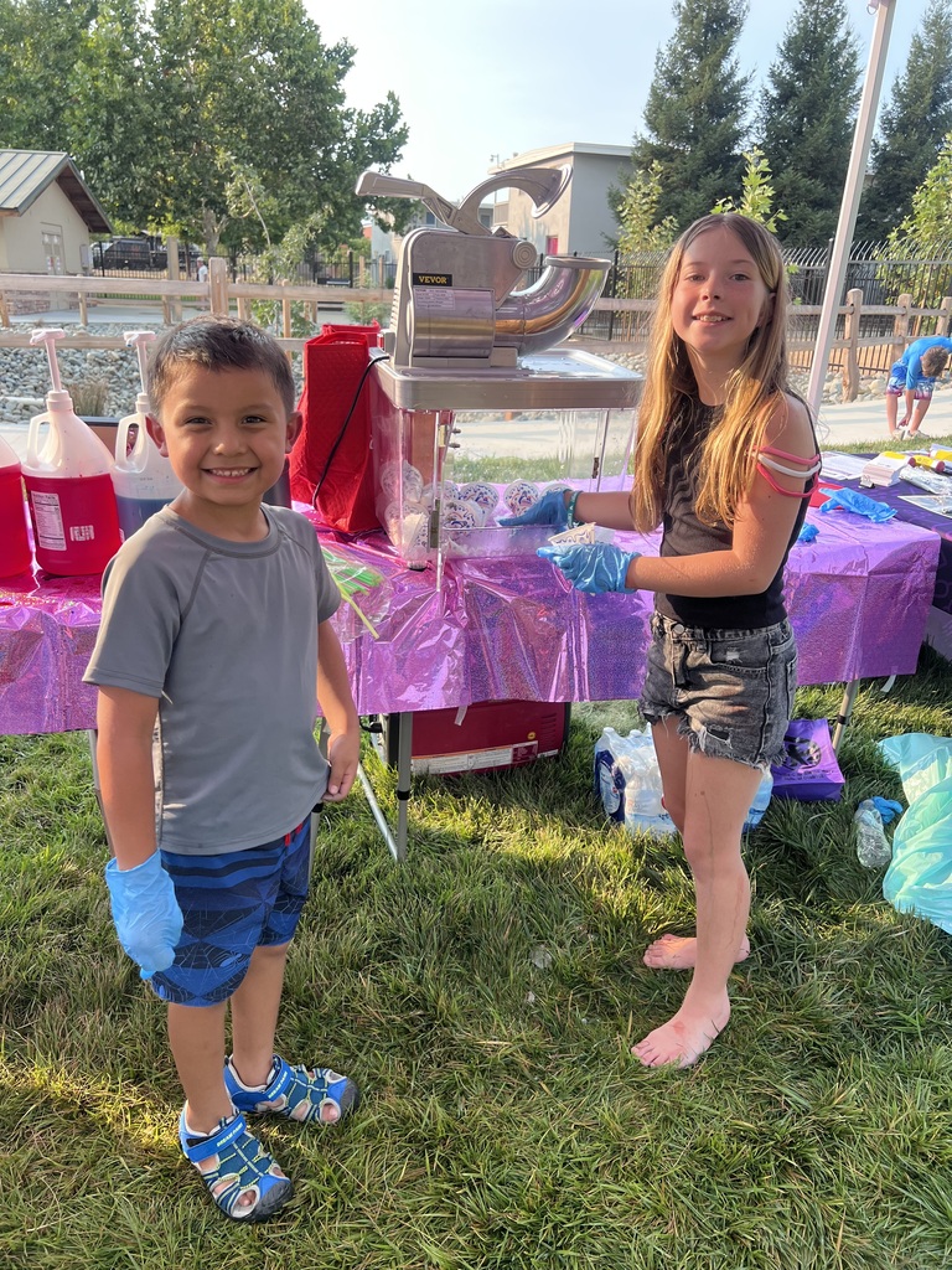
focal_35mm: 26
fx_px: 953
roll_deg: -2.5
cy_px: 635
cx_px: 476
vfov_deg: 67.3
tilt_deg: -20.0
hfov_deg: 53.1
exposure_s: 1/371
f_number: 1.5
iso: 50
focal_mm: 5.7
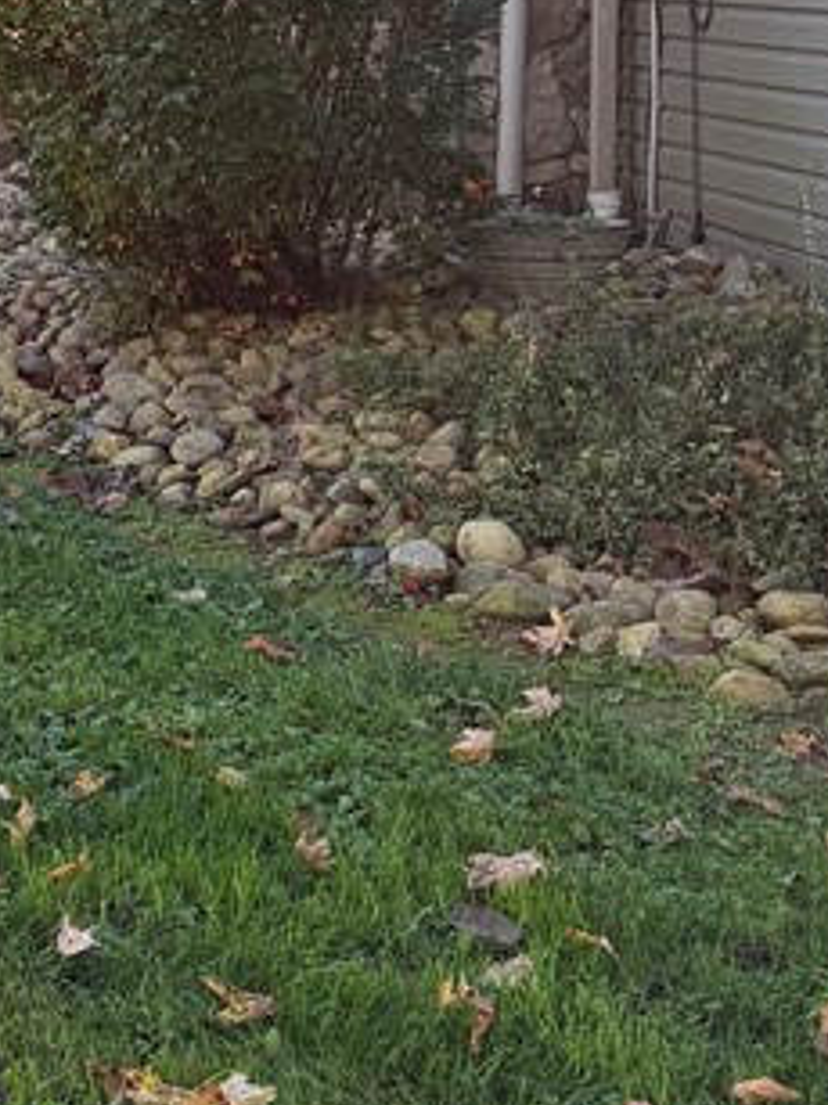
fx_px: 2553
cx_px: 47
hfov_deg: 18.1
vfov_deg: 23.7
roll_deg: -0.1
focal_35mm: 80
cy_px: 94
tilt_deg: -4.2
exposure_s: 1/931
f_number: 1.78
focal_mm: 6.76
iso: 100
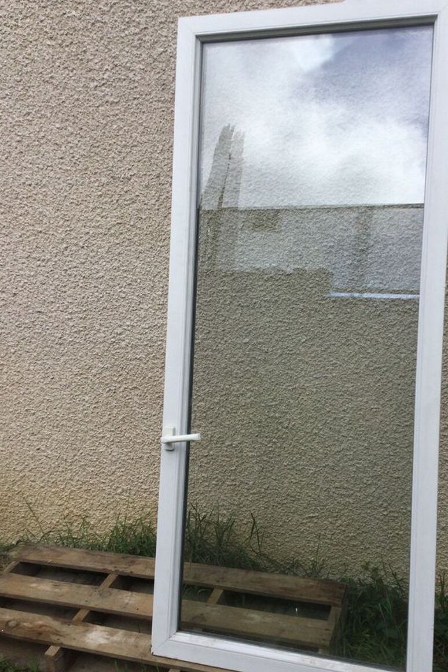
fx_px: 691
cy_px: 336
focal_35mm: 37
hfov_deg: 35.7
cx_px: 280
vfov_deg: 51.9
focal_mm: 3.3
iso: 25
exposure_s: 1/754
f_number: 2.4
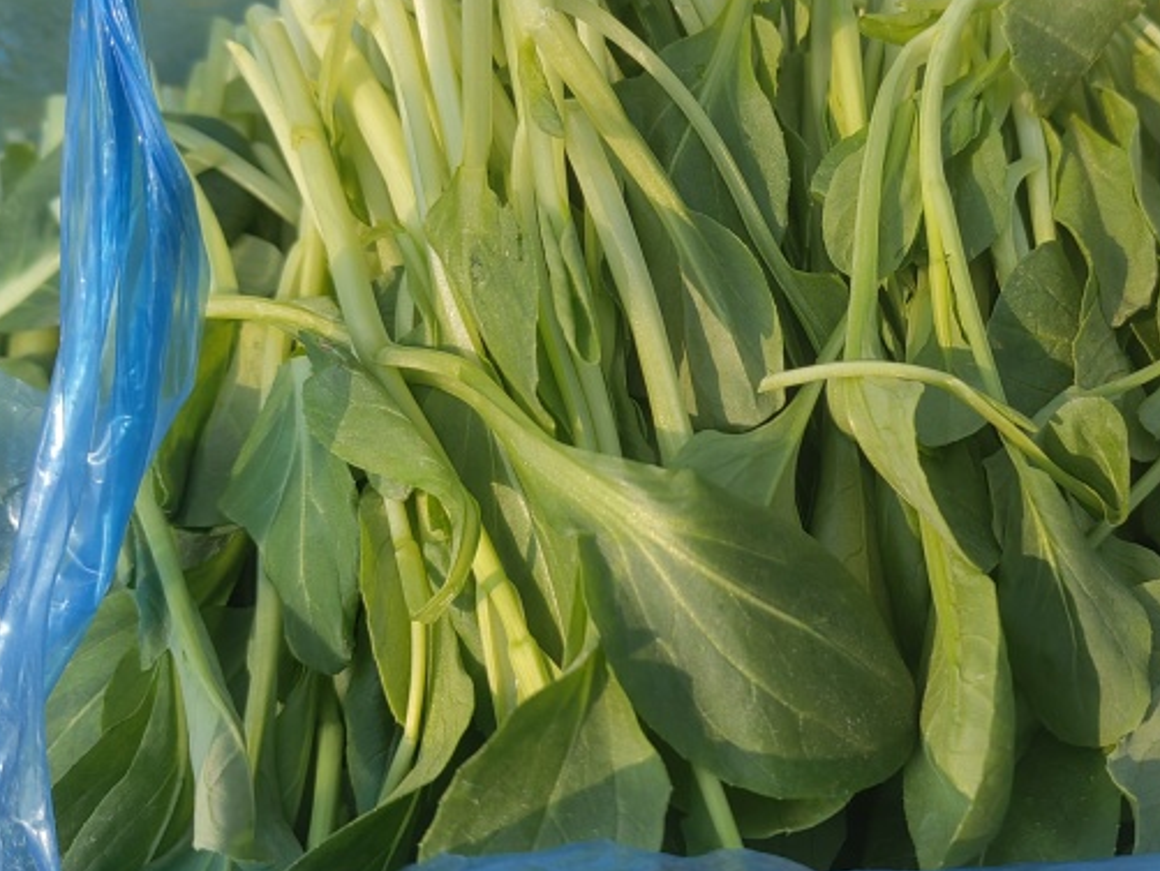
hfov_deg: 43.2
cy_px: 404
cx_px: 781
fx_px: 1442
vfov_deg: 33.6
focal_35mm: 43
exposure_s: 1/3021
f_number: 1.9
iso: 50
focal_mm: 5.52
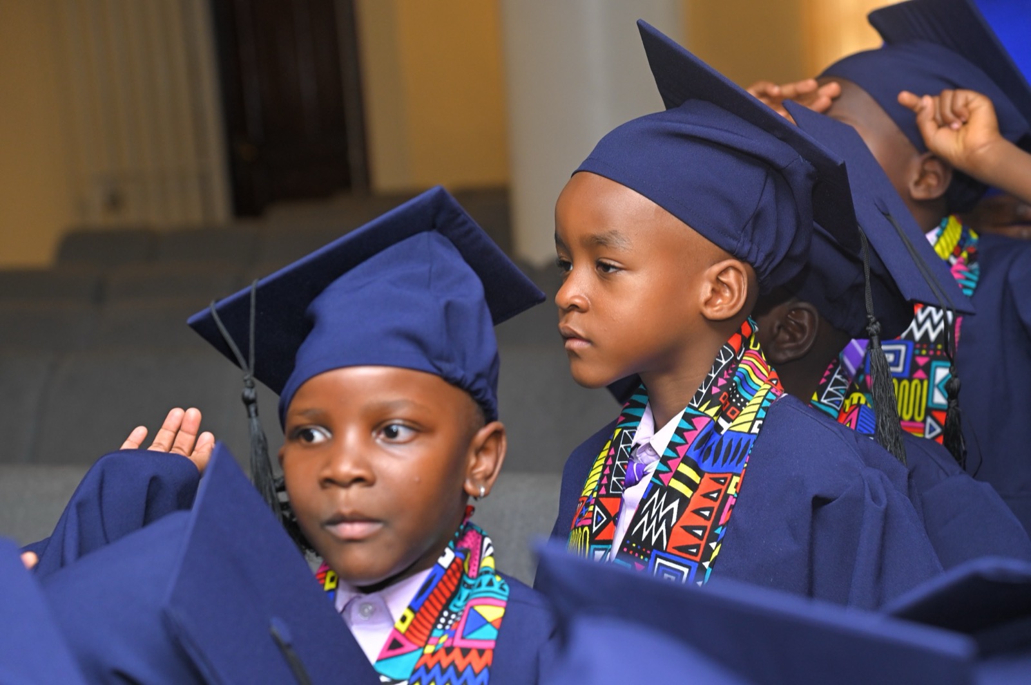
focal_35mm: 120
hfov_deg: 17.1
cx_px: 516
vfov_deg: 11.4
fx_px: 3434
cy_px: 342
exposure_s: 1/200
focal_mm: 120
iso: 2000
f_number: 6.3
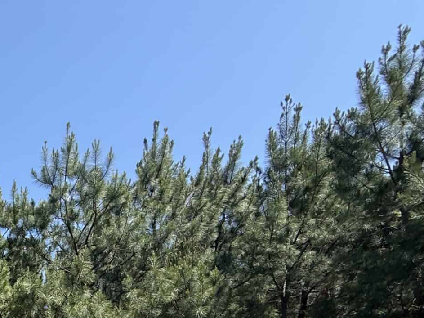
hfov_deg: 36.5
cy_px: 418
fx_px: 465
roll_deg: -1.6
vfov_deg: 29.8
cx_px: -96
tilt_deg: +2.9
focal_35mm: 38
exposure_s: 1/841
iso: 50
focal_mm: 2.22
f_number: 2.2
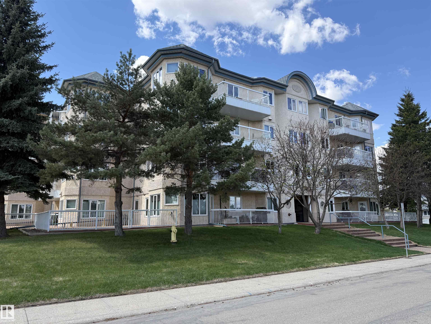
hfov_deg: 71.6
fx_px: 299
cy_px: 162
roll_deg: +0.9
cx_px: 216
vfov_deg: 56.8
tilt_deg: +9.6
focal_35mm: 24
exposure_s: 1/2611
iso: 100
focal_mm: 6.76
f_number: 1.78
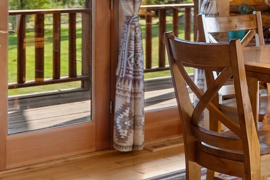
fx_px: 700
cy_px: -34
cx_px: 350
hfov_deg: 20.0
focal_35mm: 93
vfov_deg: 14.2
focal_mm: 31.1
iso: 400
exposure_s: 1/15
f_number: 2.8
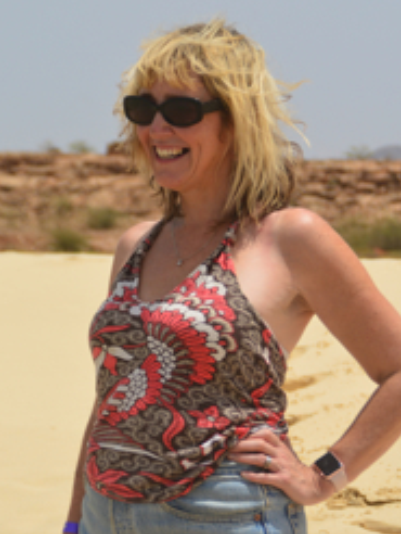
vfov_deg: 12.0
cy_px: 356
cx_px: 221
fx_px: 2529
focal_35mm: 164
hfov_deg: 9.1
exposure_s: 1/1250
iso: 200
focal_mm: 70
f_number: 9
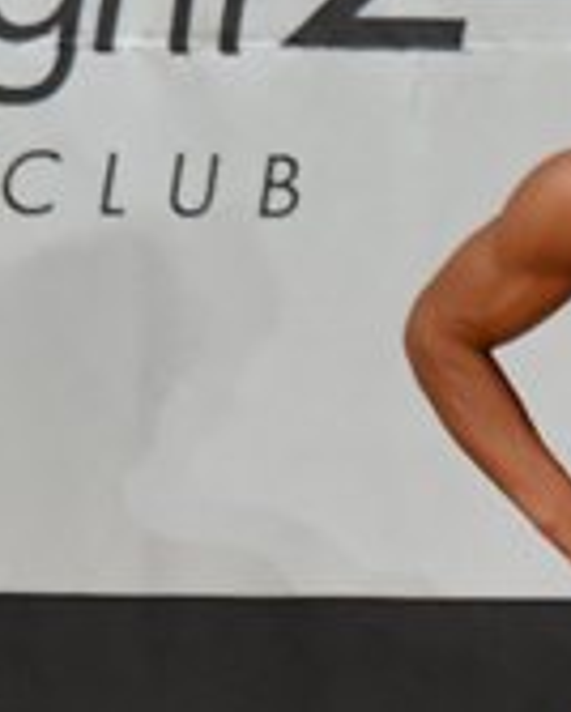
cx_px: 624
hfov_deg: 1.3
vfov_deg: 1.6
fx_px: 24776
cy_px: 708
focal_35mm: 1175
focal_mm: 180
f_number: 5.6
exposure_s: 1/400
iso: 7200
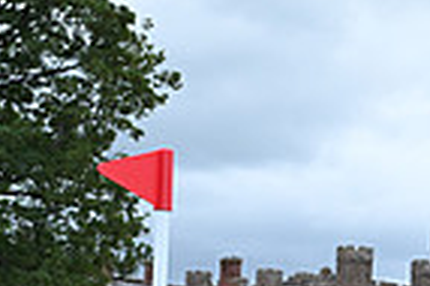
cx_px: 797
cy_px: 432
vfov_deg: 6.7
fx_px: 2422
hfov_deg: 9.6
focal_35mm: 203
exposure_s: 1/1250
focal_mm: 50
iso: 720
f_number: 5.6
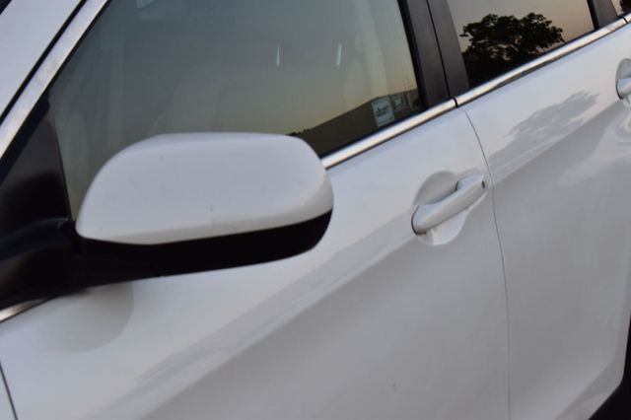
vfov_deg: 18.9
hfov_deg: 28.1
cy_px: 210
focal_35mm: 72
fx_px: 1261
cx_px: 316
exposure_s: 1/80
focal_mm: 48
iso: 400
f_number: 8
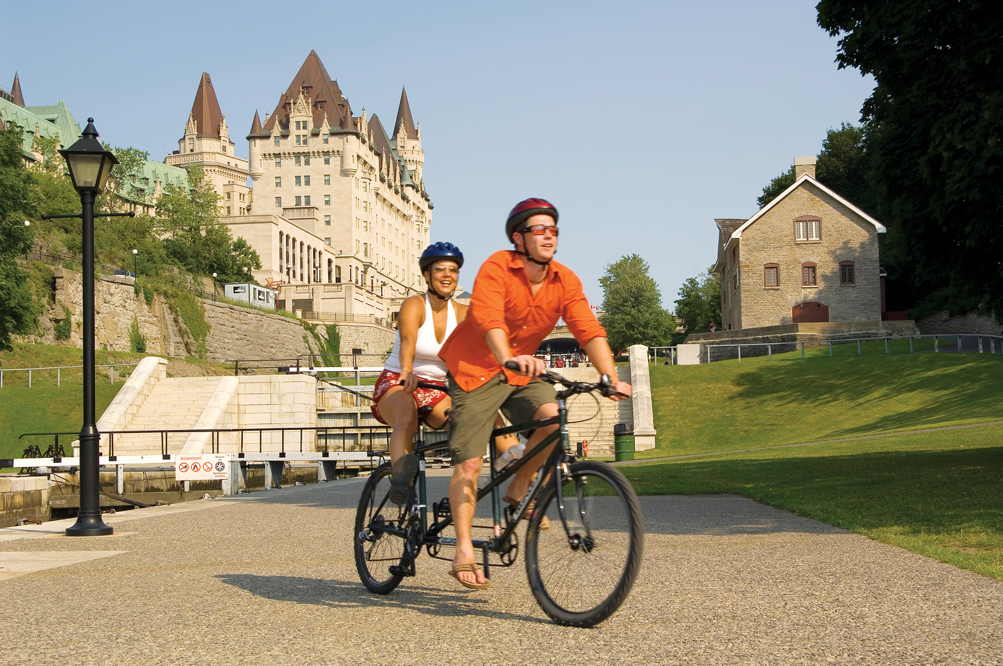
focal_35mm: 51
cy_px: 333
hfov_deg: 38.9
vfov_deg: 26.4
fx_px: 1419
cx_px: 502
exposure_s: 1/200
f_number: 9
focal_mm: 34
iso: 100
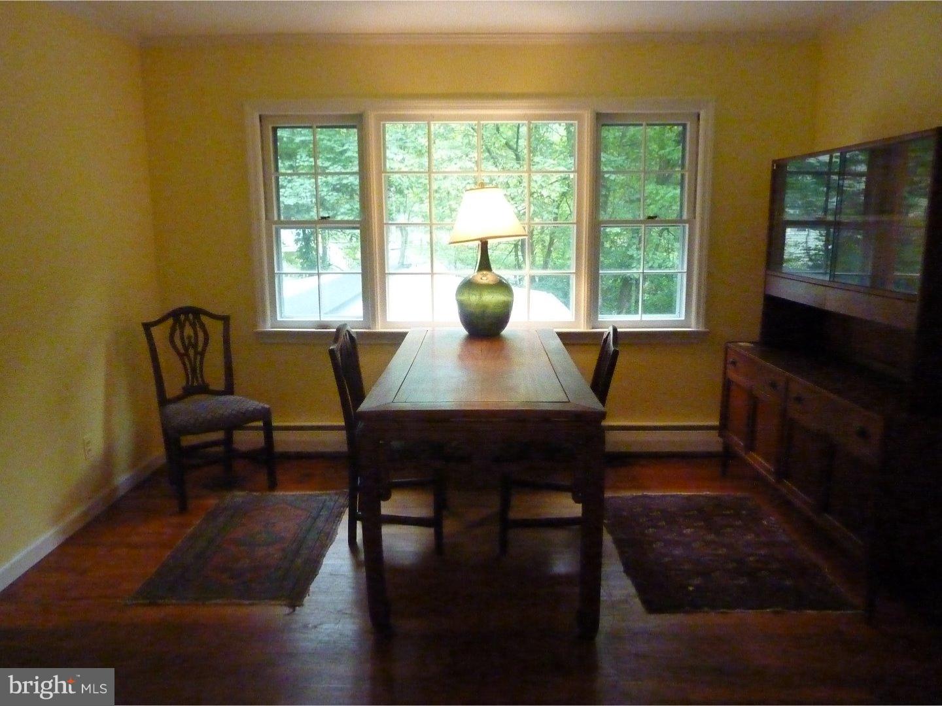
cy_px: 353
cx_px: 471
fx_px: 680
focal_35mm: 25
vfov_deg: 54.9
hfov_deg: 69.4
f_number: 4
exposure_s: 1/100
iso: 1600
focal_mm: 4.1
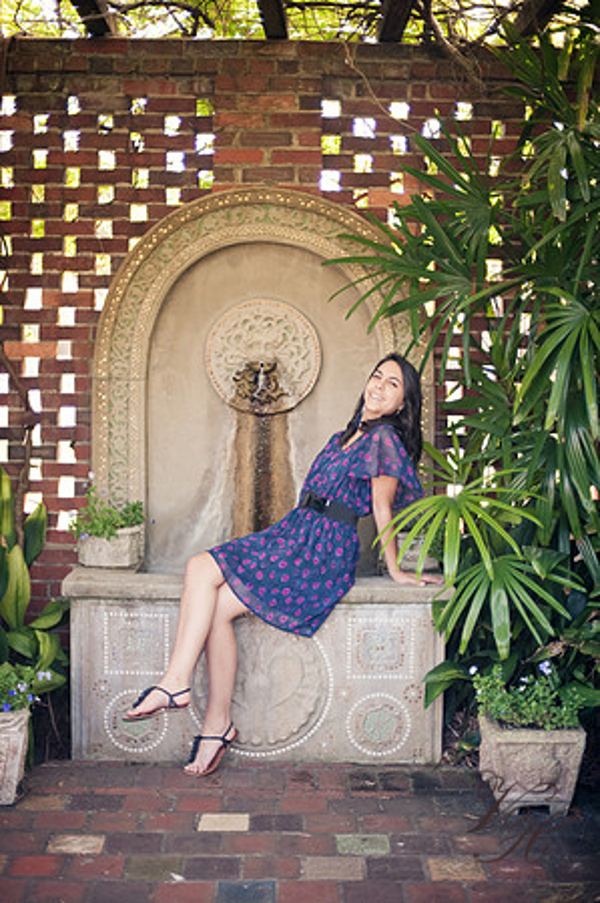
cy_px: 452
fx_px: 1253
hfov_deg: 26.9
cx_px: 300
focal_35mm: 50
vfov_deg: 39.6
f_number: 1.4
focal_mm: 50
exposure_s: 1/640
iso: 320
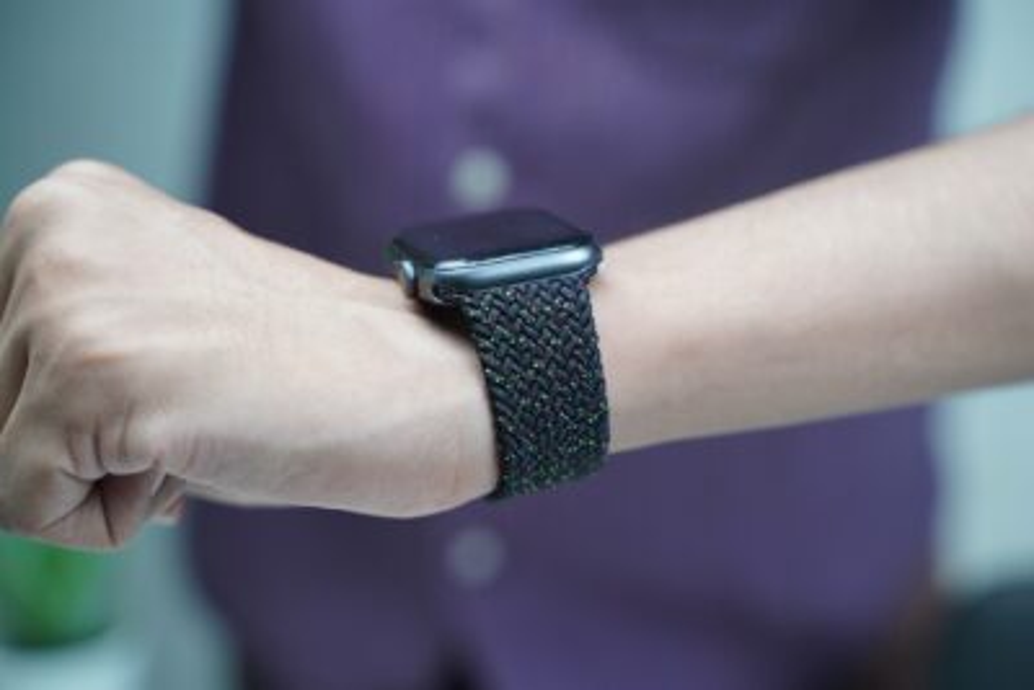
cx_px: 517
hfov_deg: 29.6
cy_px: 345
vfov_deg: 20.0
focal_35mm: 68
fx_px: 1954
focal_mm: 68
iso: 1250
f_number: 4
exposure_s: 1/80
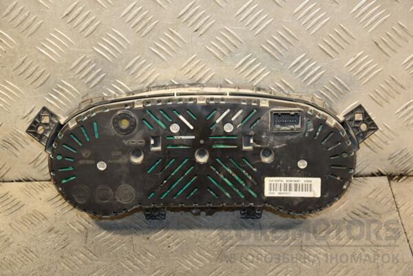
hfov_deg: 28.1
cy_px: 138
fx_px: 826
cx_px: 206
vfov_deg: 18.9
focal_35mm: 72
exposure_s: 1/160
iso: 800
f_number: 4.8
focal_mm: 48
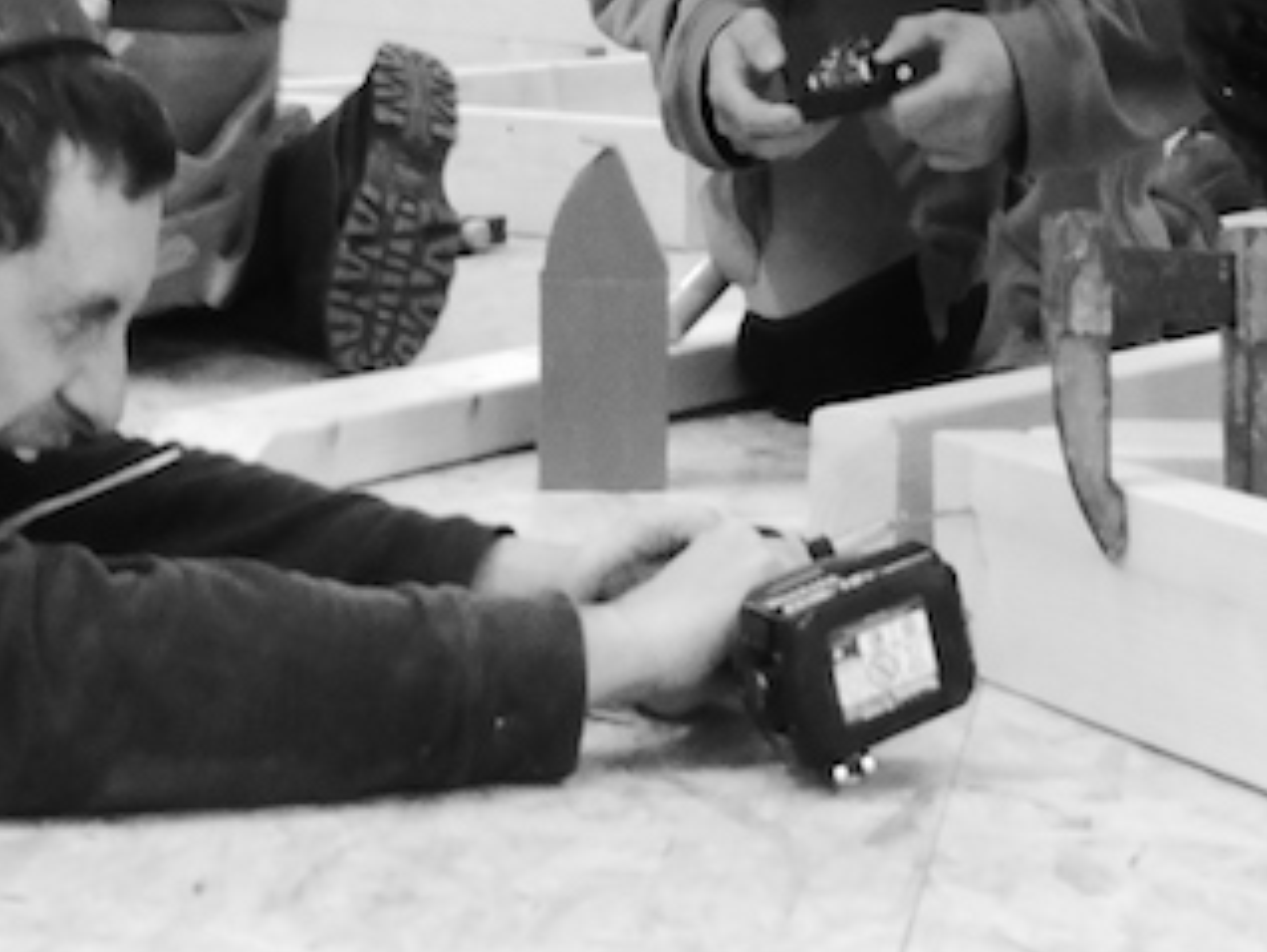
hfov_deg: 17.8
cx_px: 892
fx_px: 4029
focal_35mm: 110
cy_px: -151
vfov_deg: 13.2
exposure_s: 1/4
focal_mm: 6.1
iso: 500
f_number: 3.7
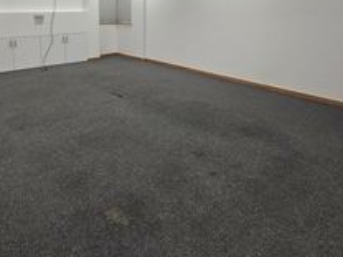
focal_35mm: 25
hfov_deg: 68.5
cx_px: 134
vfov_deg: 50.5
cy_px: 41
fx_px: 248
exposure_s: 1/50
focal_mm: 2.2
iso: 80
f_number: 2.2
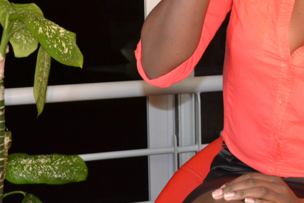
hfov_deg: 16.8
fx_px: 997
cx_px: 343
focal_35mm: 118
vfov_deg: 11.5
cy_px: -19
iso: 1600
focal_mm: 32
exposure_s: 1/60
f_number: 5.6
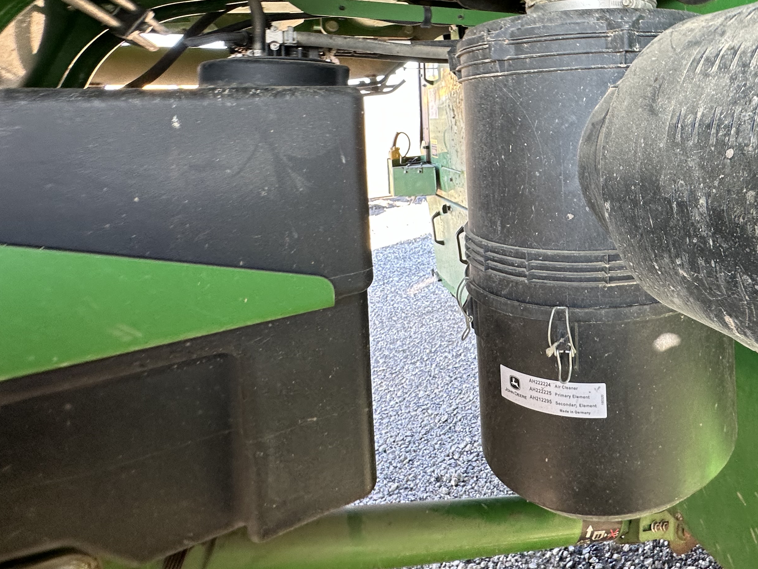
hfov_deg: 67.1
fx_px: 504
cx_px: 605
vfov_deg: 54.4
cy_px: 105
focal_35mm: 23
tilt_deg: +6.6
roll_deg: +1.6
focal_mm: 2.22
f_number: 2.2
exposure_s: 1/99
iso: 100
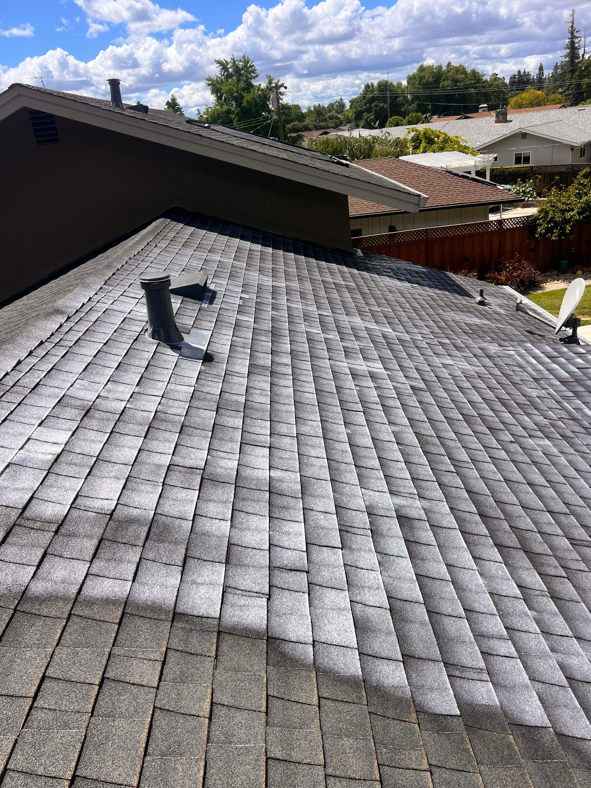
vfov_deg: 67.3
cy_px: 394
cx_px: 296
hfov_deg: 53.1
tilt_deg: -24.2
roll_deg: +7.8
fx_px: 592
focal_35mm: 26
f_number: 1.5
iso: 50
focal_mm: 5.7
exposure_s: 1/5076
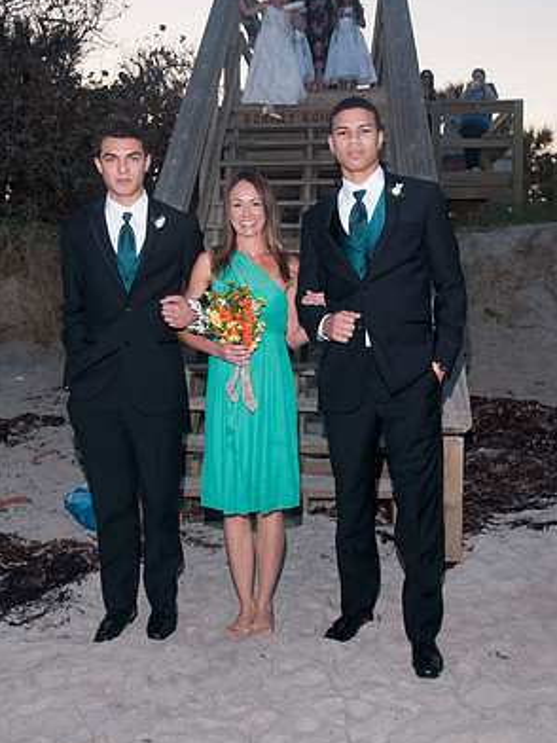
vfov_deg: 43.8
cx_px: 279
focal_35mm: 43
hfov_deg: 33.6
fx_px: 923
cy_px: 343
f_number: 6.3
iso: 400
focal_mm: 26
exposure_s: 1/250
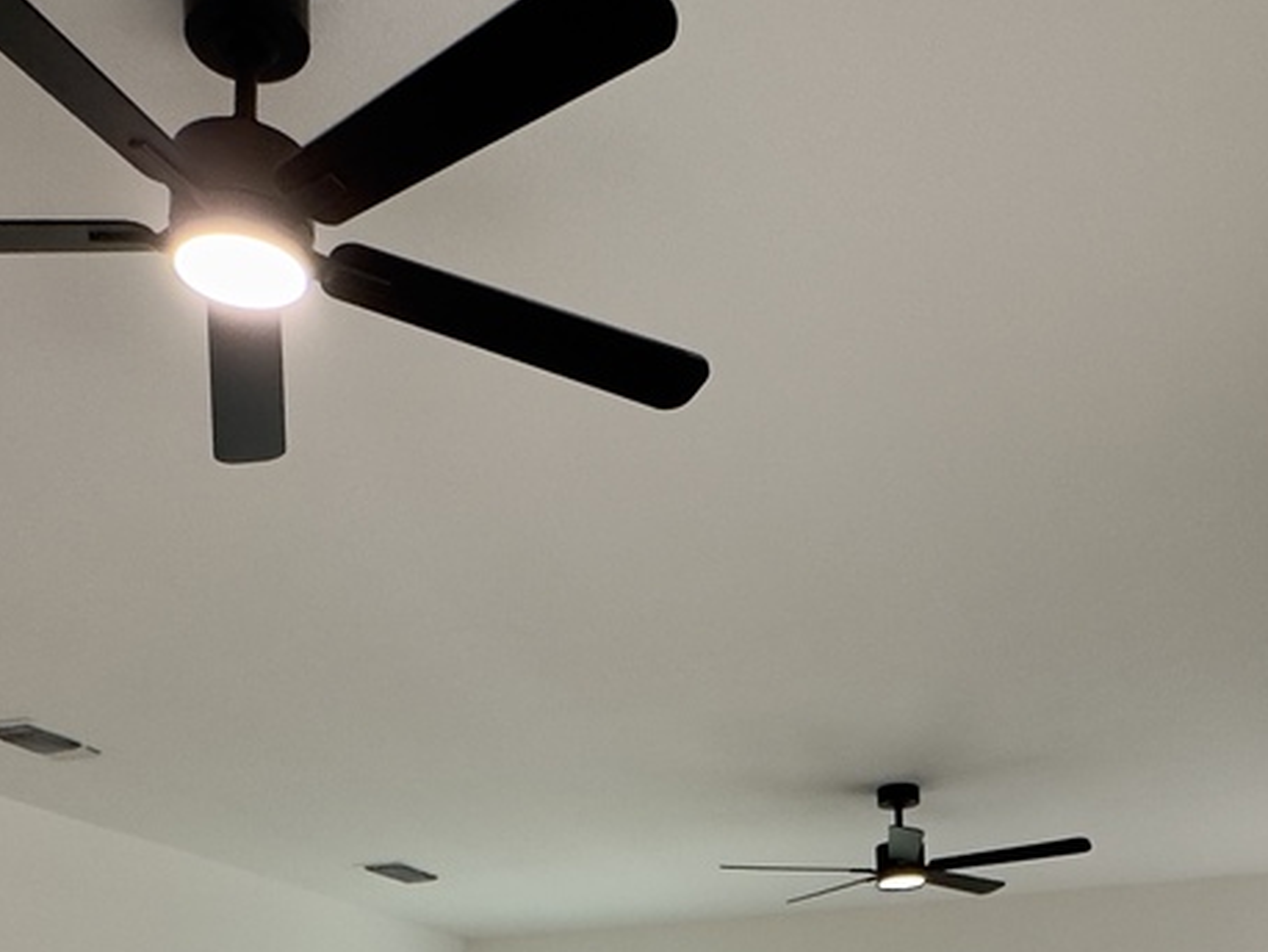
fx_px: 1613
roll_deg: +1.0
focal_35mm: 44
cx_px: 634
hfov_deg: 42.9
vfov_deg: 27.4
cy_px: 1243
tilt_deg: -1.4
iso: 80
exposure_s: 1/125
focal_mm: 2.22
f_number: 2.2
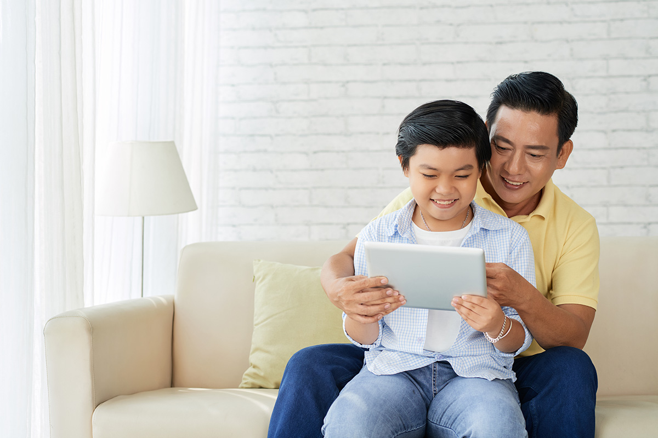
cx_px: 329
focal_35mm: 85
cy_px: 219
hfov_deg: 23.9
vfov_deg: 16.1
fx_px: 1553
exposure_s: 1/250
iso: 400
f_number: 4.8
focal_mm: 85
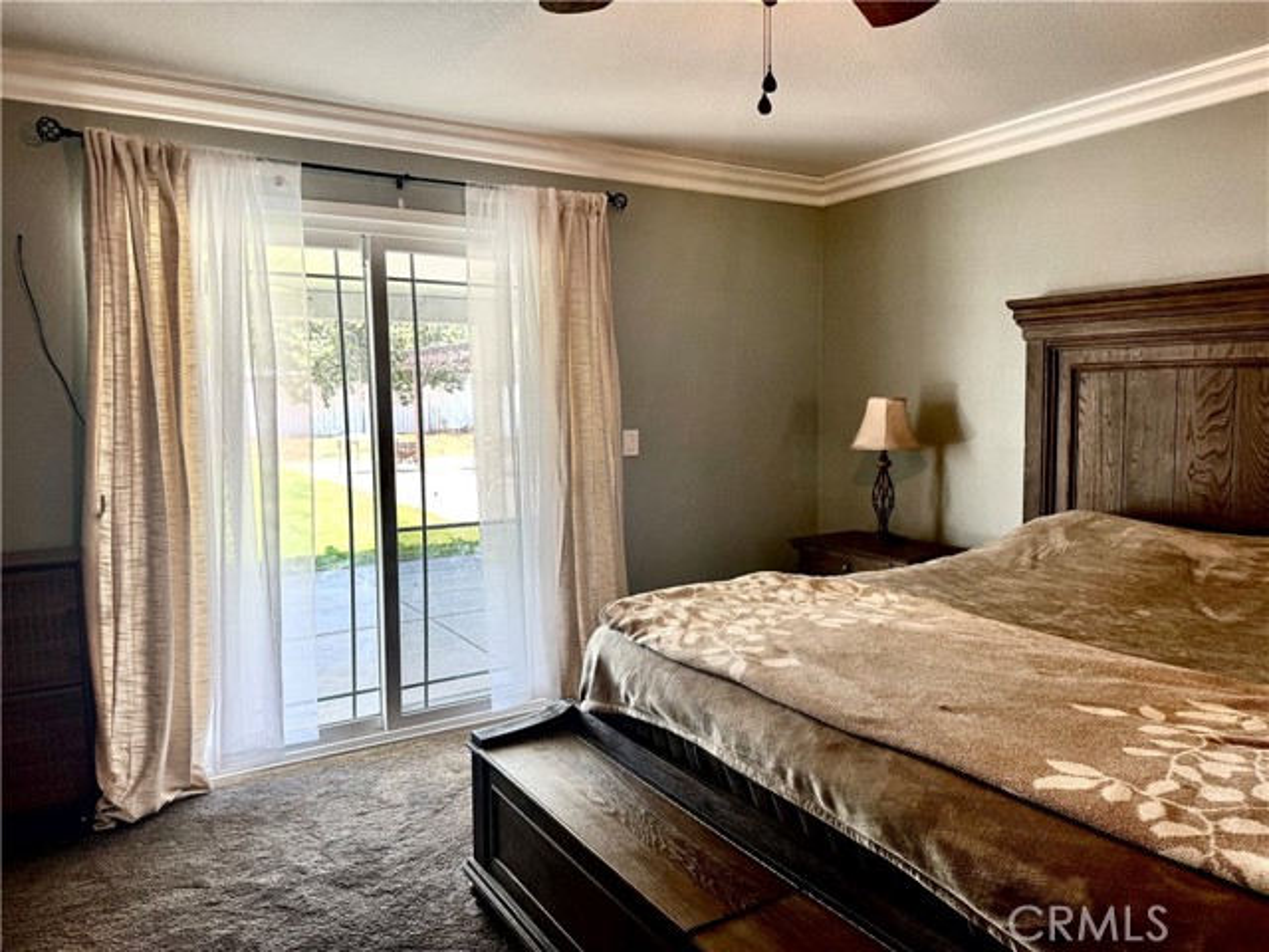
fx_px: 880
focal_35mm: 24
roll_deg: +0.4
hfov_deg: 71.6
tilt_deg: -6.0
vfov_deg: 56.8
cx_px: 634
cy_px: 476
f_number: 1.78
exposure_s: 1/120
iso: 100
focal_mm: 6.76
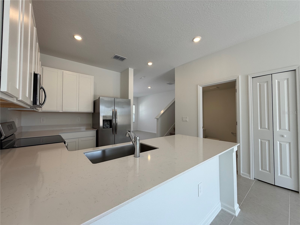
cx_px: 150
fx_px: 121
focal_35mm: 14
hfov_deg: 102.1
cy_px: 112
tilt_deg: +2.3
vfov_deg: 85.7
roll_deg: +1.3
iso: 50
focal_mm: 2.22
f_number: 2.2
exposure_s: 1/120
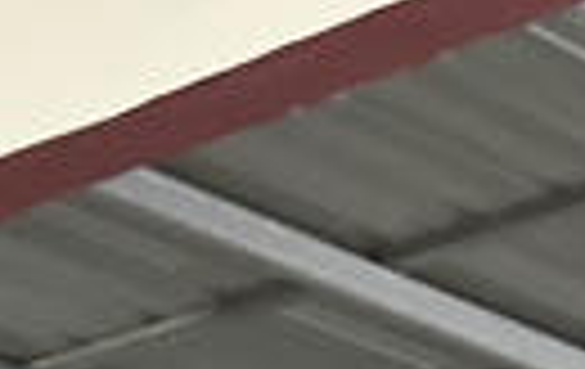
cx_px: -256
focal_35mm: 213
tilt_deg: -4.0
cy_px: 1656
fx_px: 3405
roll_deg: +0.1
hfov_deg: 9.6
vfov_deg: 5.2
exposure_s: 1/25
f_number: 1.5
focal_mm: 5.7
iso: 640
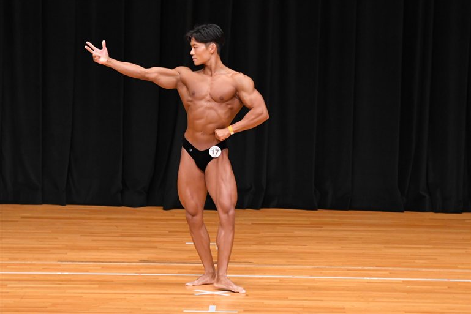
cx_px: 237
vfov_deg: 5.1
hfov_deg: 7.6
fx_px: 3559
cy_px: 157
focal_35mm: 272
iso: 4000
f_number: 5.6
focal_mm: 180
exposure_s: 1/400
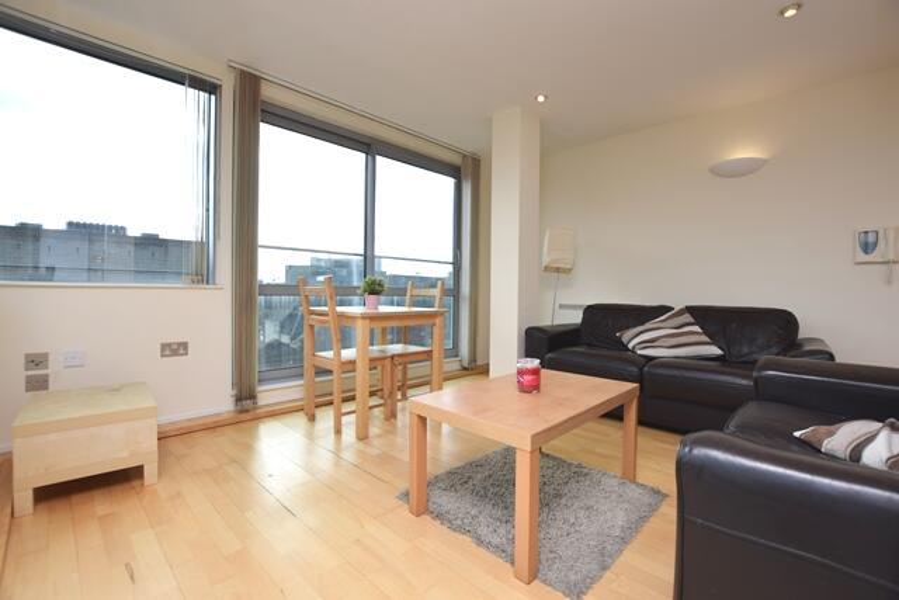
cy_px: 300
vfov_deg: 77.4
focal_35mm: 15
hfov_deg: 100.4
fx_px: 375
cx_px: 450
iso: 100
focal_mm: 10
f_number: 5.6
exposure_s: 1/125
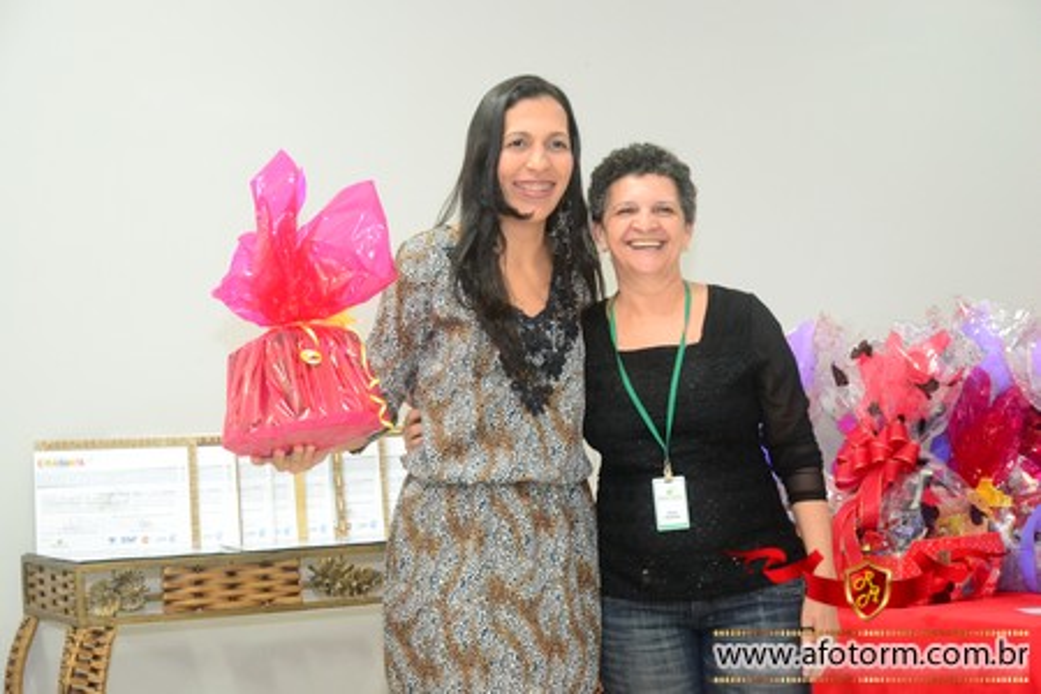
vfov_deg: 18.2
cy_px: 347
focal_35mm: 75
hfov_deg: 27.0
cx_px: 520
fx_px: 2169
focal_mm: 50
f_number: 5.6
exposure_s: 1/60
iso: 3200
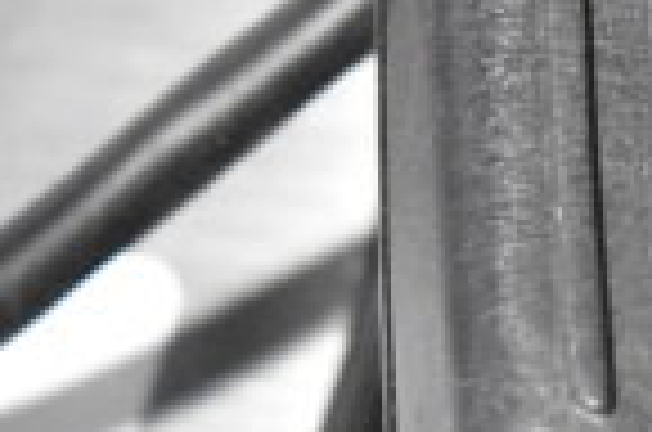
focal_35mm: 329
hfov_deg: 6.1
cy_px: 43
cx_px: 1300
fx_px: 5945
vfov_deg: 4.2
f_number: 5.6
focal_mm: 52
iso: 4000
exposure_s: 1/80
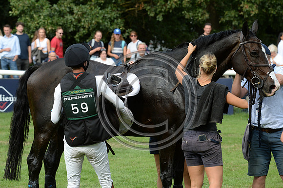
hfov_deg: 9.4
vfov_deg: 6.2
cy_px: 94
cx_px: 142
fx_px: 1728
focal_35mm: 220
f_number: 9
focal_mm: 220
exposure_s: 1/1000
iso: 1250
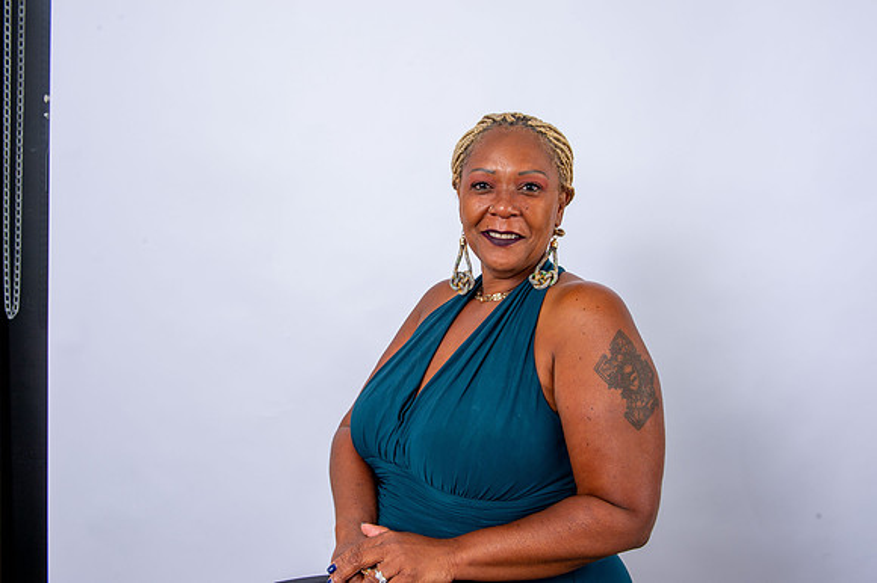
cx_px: 438
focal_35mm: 32
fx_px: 779
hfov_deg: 58.7
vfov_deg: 41.1
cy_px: 292
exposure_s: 1/200
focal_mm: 32
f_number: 9
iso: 100
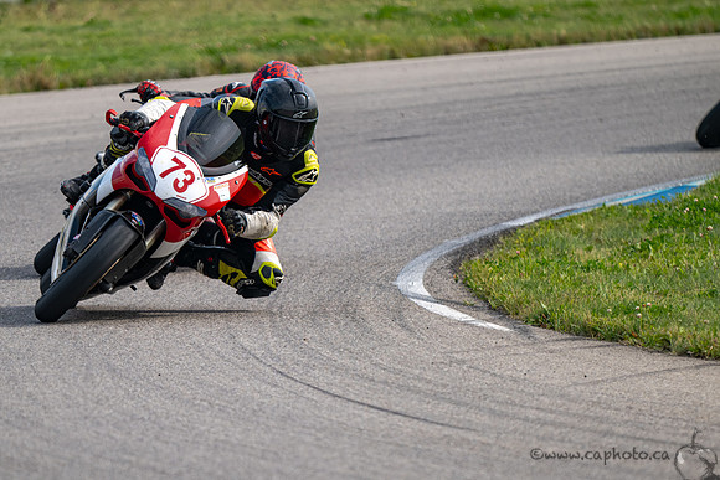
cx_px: 264
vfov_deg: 1.8
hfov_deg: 2.7
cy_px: 304
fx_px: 15202
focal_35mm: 760
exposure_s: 1/1250
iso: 320
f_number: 6.3
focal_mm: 600
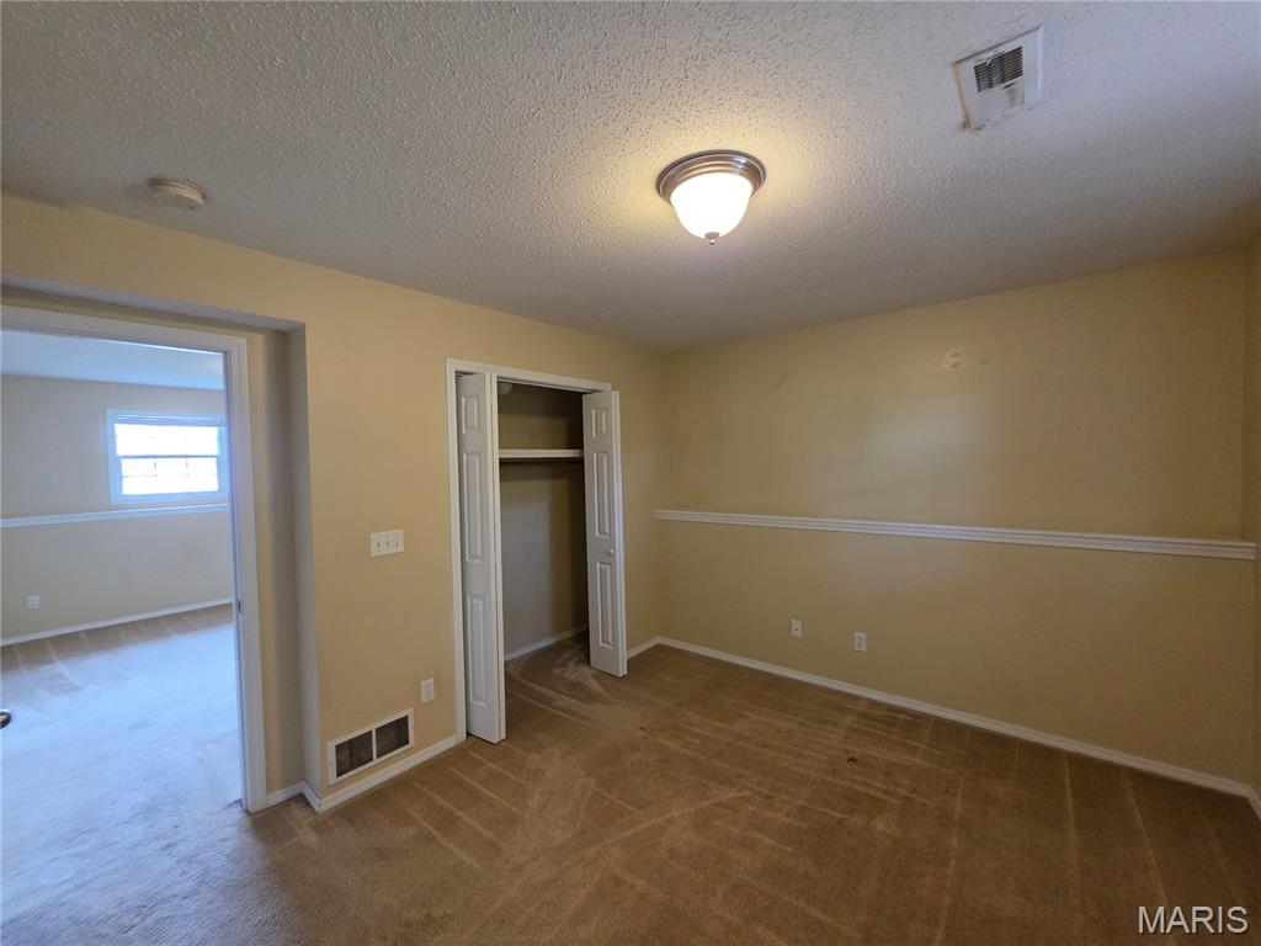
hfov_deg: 106.2
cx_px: 630
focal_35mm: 13
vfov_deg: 89.9
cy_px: 473
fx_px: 474
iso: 400
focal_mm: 2.2
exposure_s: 1/100
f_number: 1.9
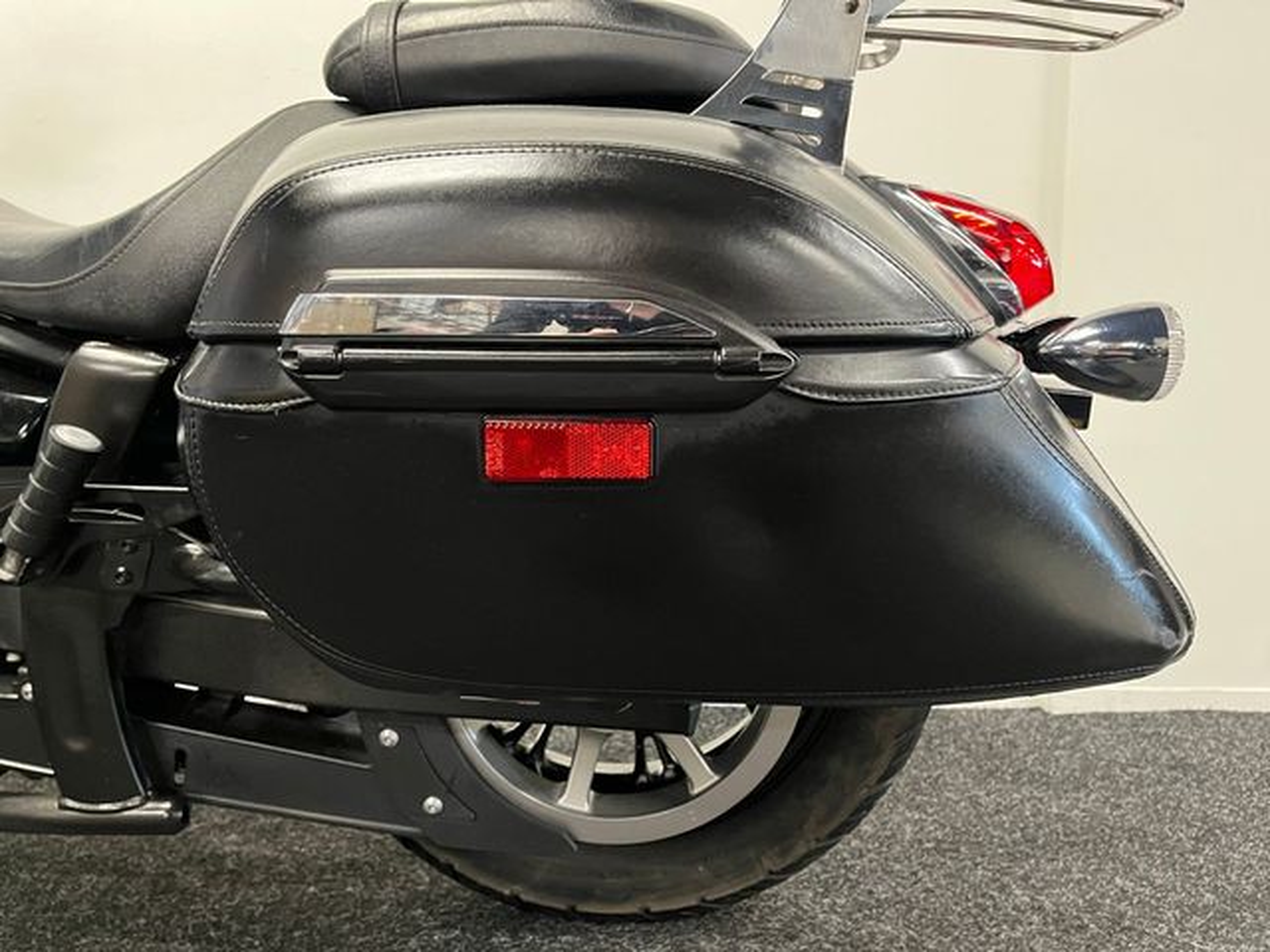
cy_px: 476
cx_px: 635
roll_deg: -0.5
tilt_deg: -3.7
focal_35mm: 26
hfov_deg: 67.3
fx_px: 954
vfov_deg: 53.1
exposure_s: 1/33
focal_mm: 5.1
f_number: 1.6
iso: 400
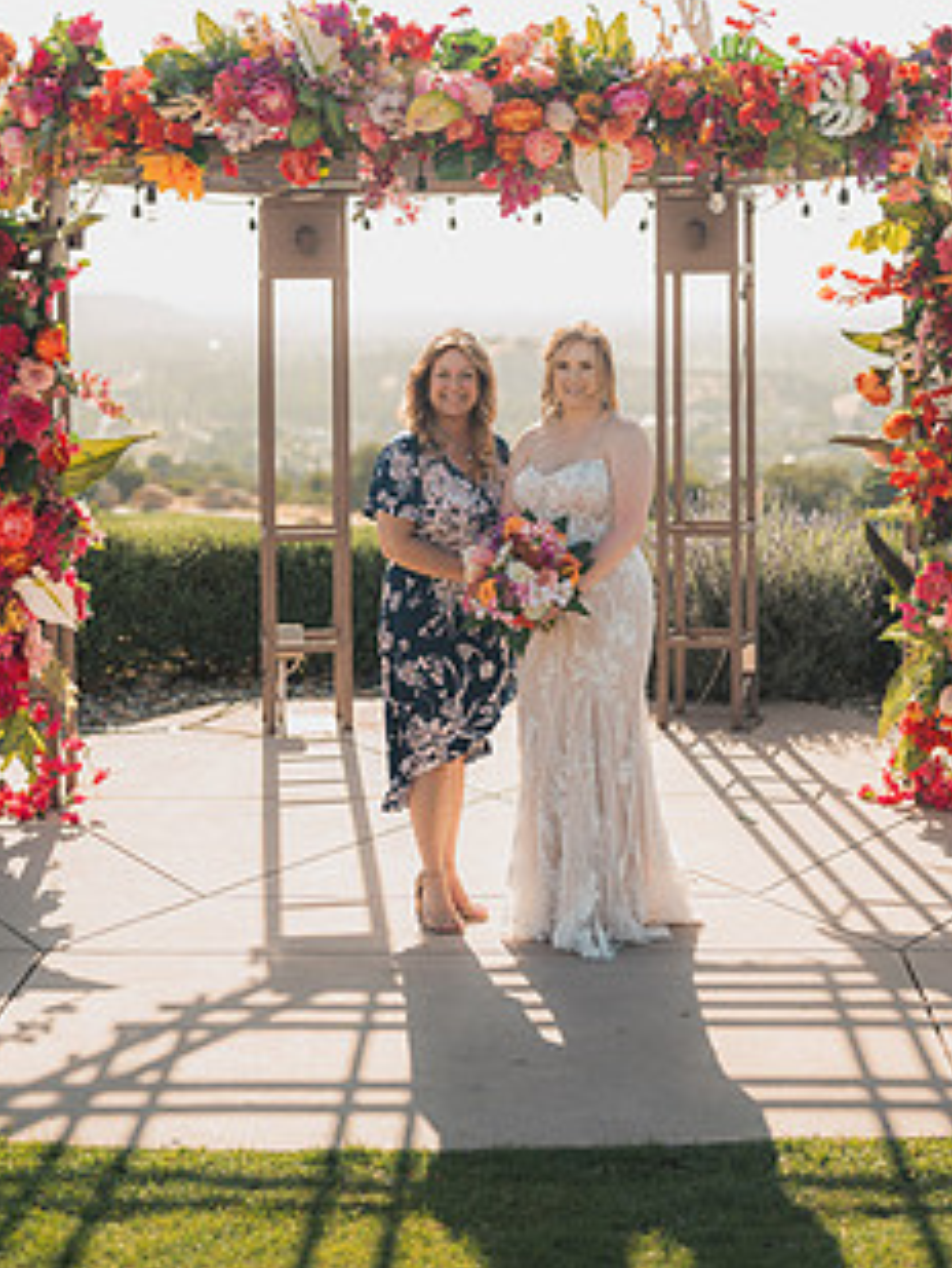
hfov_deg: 21.0
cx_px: 492
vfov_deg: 27.6
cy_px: 398
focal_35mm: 70
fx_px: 2565
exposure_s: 1/1000
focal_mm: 50
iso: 50
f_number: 2
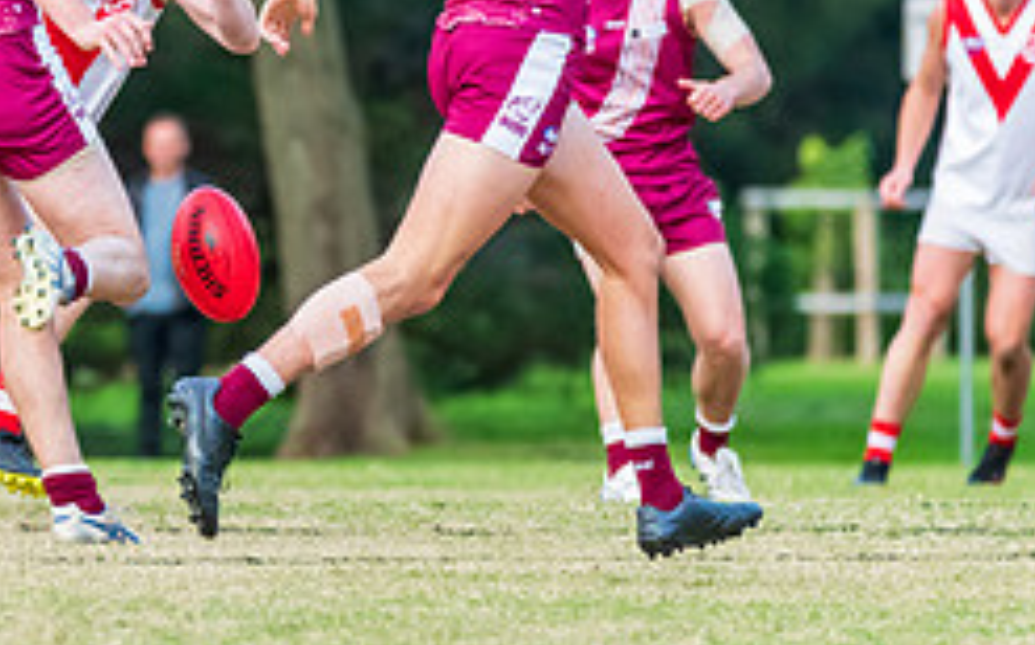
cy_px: 71
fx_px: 25510
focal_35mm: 905
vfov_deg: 1.4
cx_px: -136
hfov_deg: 2.3
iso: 3200
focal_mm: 350
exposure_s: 1/1250
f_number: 6
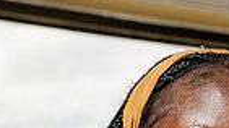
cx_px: 184
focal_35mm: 147
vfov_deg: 7.6
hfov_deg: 14.5
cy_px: 326
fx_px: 892
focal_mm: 44
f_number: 4.5
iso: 320
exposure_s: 1/250
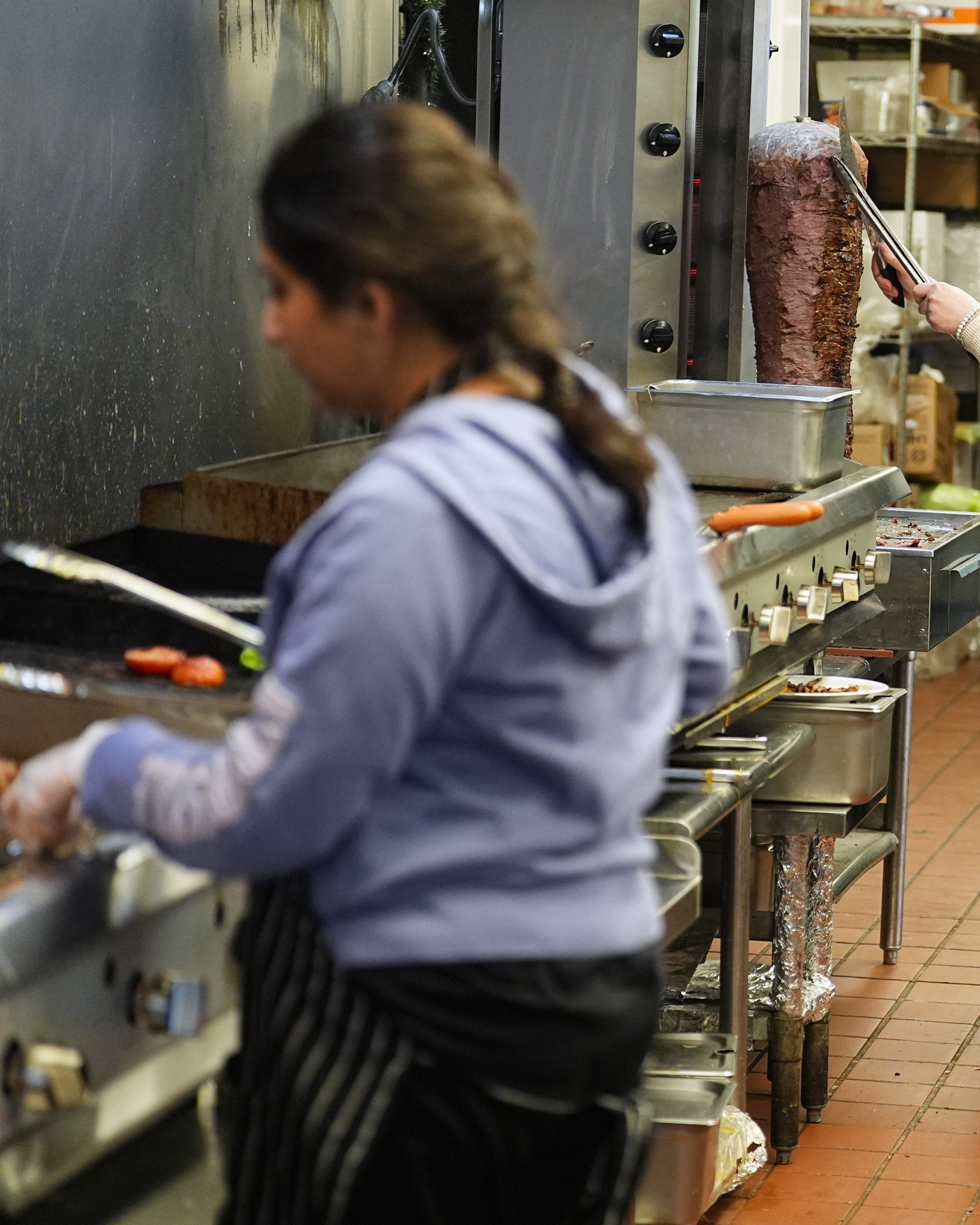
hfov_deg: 14.4
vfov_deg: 18.1
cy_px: 586
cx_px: 858
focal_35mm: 106
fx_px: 3843
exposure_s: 1/200
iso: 2500
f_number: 2.8
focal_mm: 70
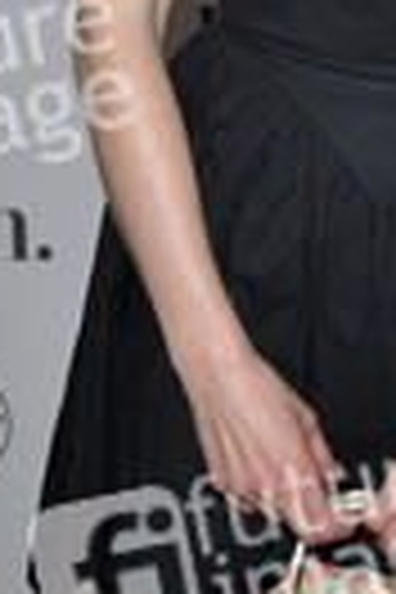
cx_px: 392
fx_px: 2491
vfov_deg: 13.2
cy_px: -122
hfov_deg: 9.0
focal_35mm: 151
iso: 1250
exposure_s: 1/200
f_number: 8
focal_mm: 50
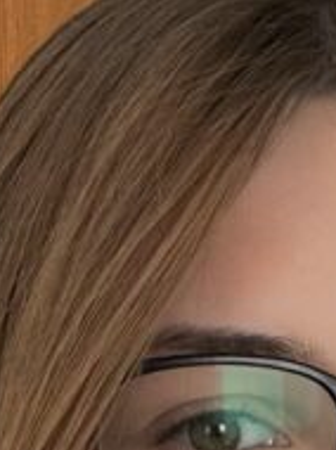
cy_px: 753
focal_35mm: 162
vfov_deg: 11.5
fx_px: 2101
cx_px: 405
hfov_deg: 9.0
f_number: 2.2
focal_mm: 2.71
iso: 100
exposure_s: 1/62
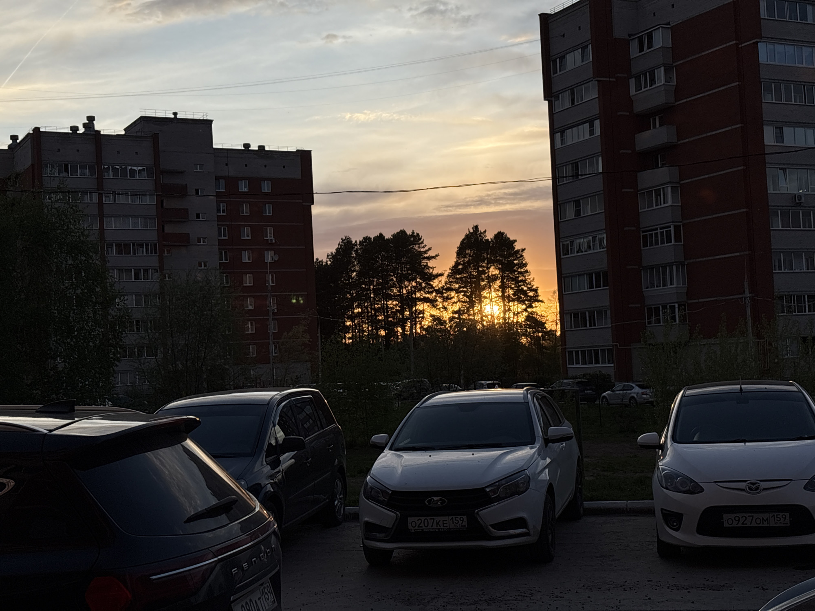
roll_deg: +2.5
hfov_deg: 36.8
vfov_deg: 28.0
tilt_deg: +3.3
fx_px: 1224
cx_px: 408
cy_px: 306
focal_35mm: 52
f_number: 1.6
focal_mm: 5.96
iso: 32
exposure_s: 1/2545
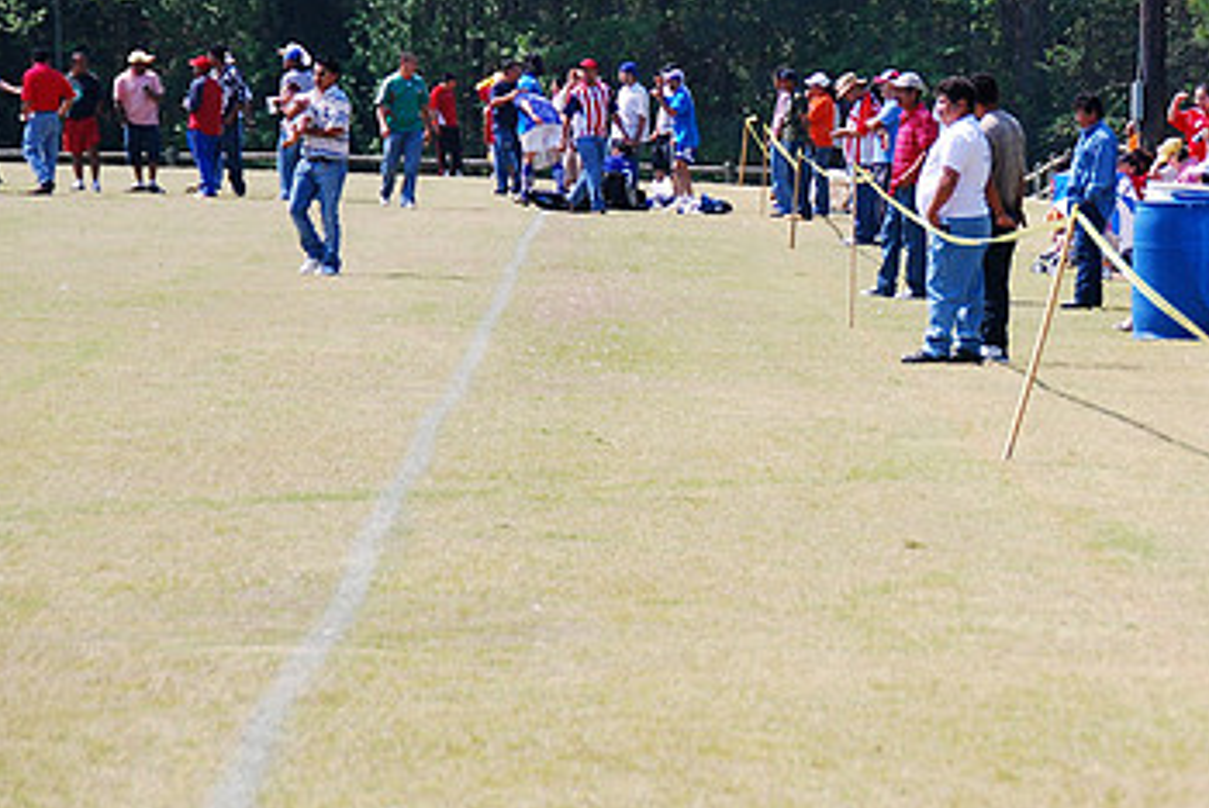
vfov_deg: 5.8
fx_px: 7926
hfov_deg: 8.7
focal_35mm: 236
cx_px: 967
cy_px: 242
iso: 200
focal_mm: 95
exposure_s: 1/500
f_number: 5.3
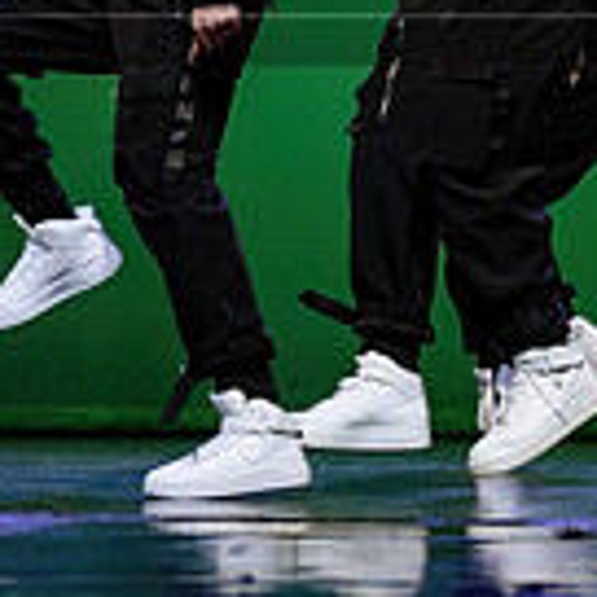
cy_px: -78
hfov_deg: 9.3
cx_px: 691
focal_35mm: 186
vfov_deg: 9.3
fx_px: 3629
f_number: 2.8
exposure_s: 1/270
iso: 1600
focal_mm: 46
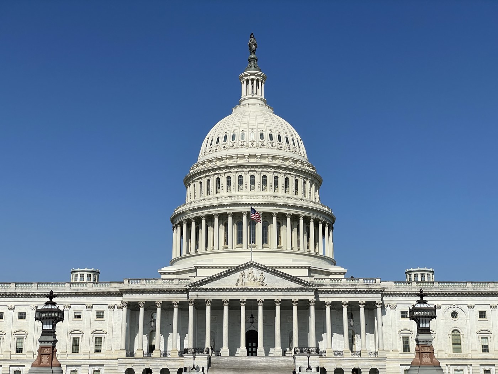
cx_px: 249
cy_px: 187
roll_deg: +0.3
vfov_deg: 28.0
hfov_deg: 36.8
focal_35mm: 52
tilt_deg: +14.5
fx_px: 748
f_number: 2
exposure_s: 1/3690
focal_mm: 6
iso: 25
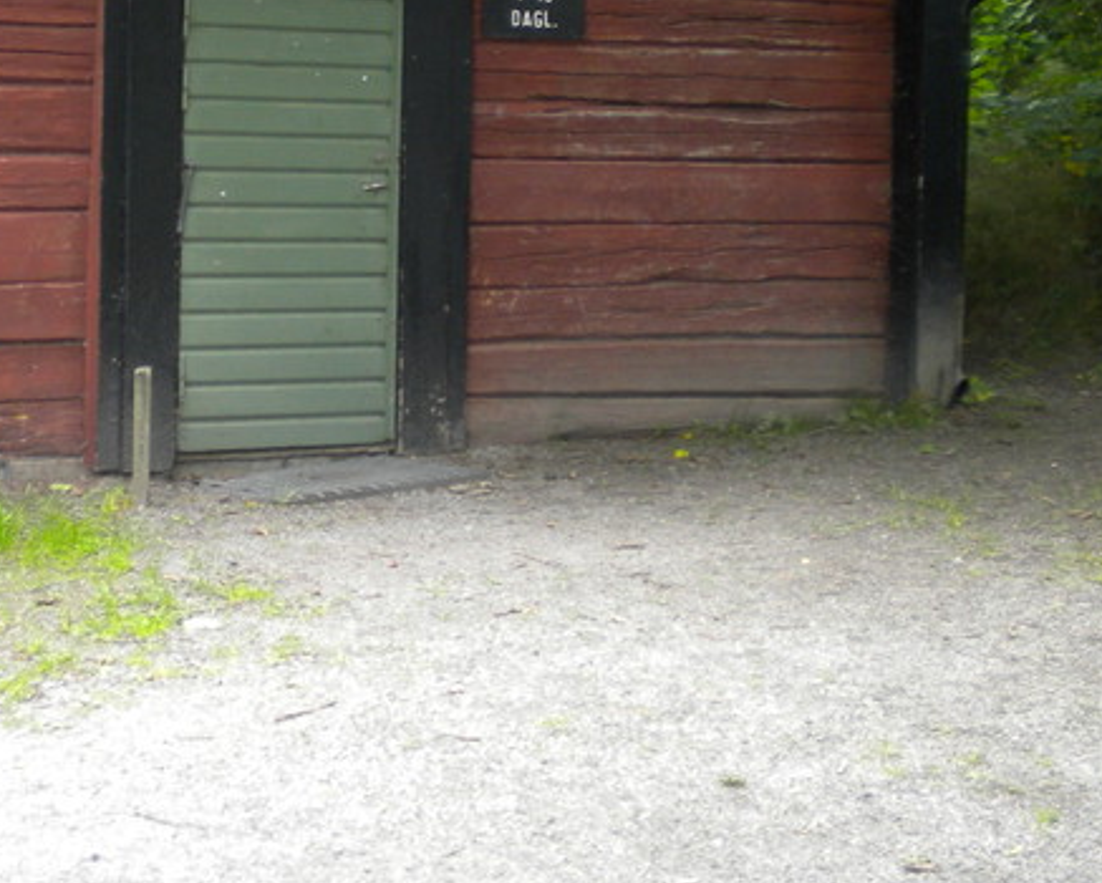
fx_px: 2447
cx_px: 124
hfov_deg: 24.7
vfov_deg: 20.1
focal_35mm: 75
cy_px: 136
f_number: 3.1
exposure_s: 1/62
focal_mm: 6.3
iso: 111
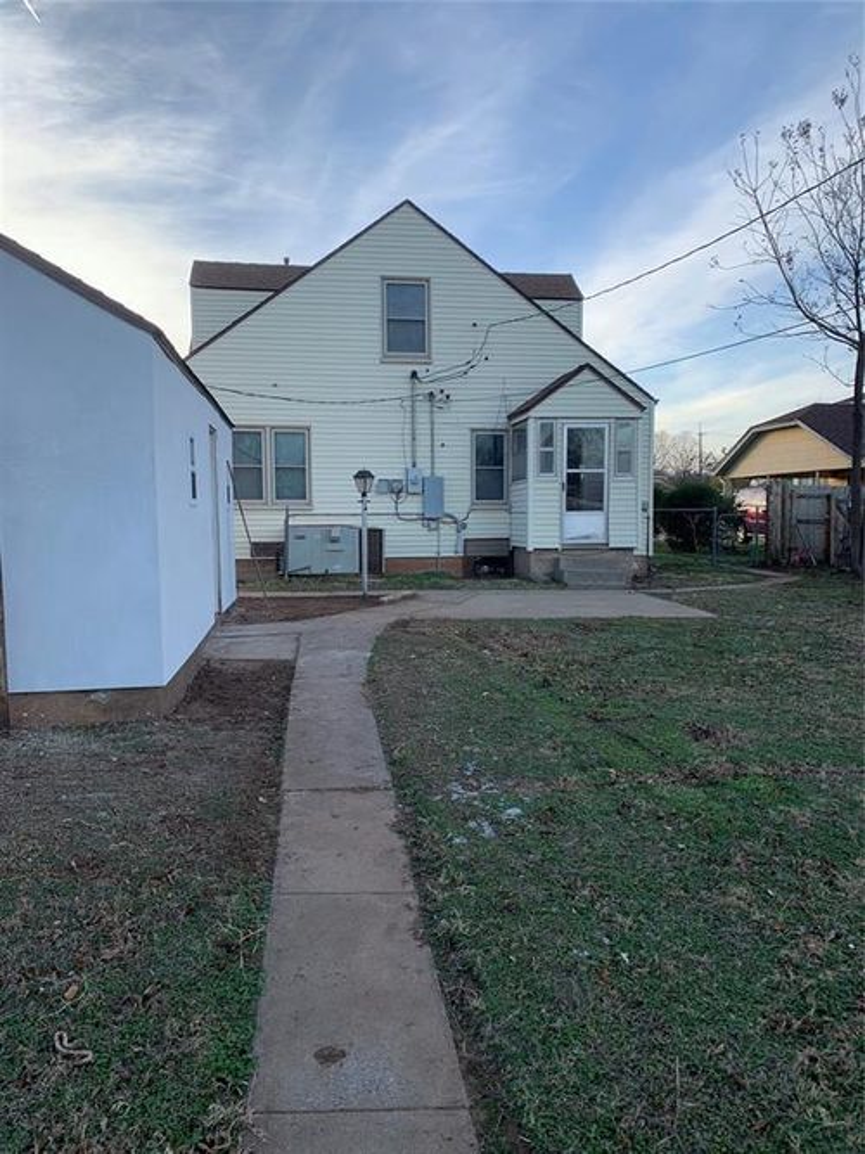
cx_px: 432
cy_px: 577
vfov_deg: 67.3
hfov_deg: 53.0
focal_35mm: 26
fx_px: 867
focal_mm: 4.25
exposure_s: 1/417
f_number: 1.8
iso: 25
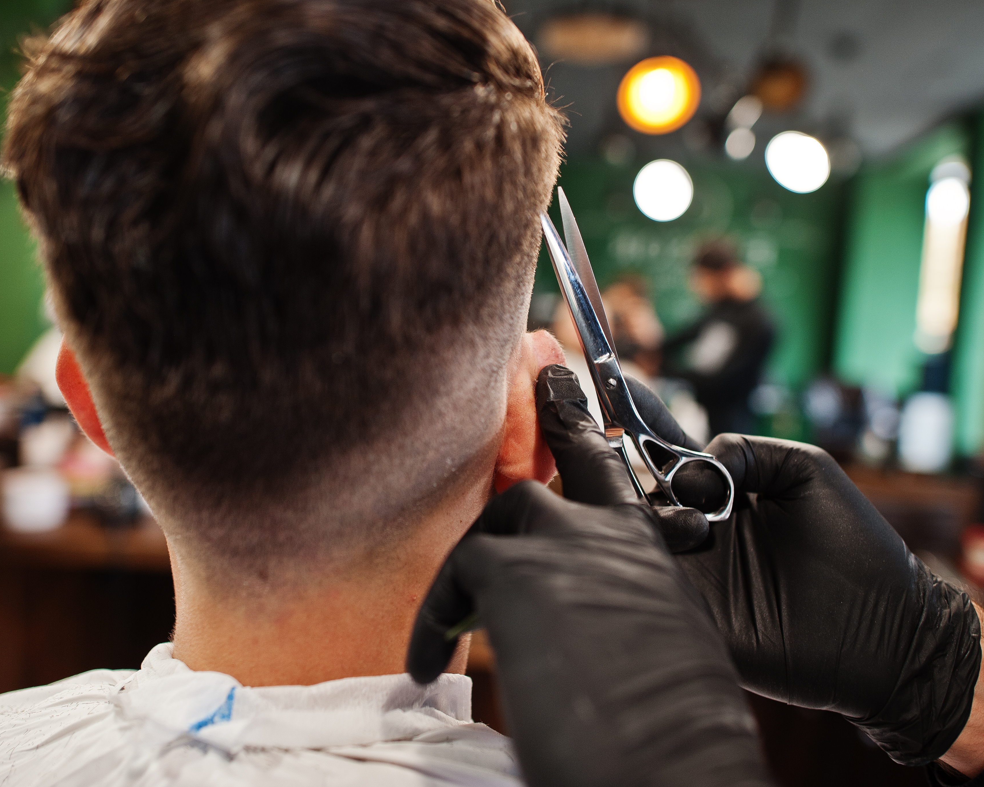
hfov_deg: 62.2
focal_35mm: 28
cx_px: 477
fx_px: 815
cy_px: 381
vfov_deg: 51.5
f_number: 2.5
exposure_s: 1/200
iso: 500
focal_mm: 24
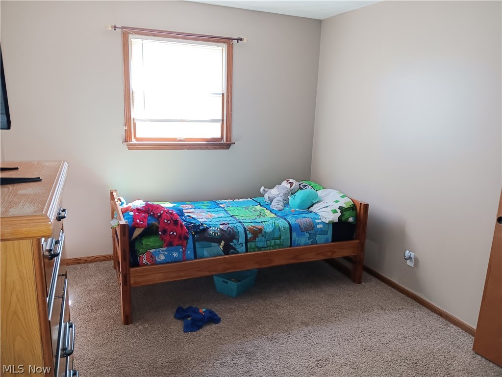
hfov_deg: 67.3
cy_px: 188
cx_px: 251
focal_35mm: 26
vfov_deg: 53.1
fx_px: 377
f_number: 1.8
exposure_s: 1/30.3
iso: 125
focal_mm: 3.98
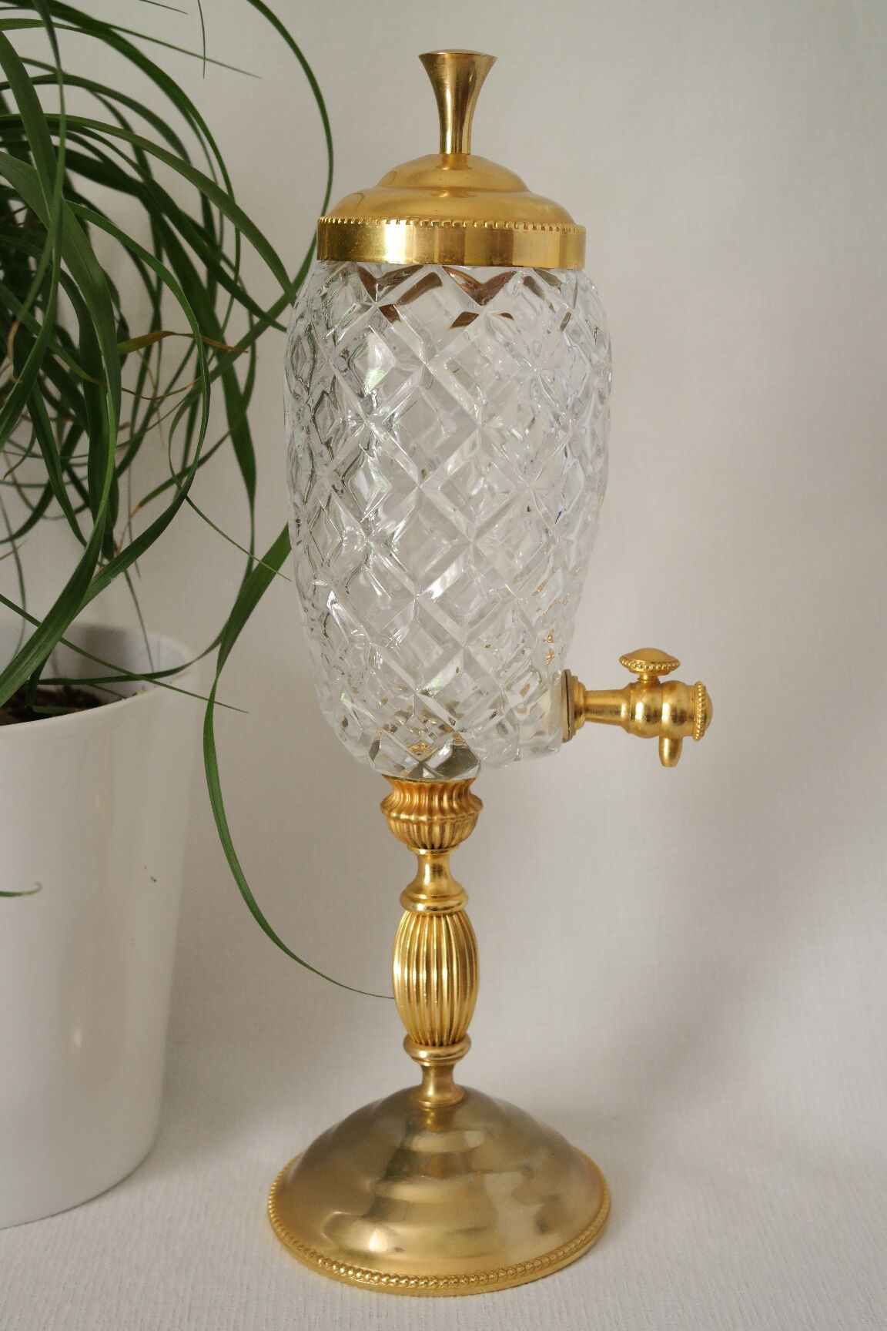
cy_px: 666
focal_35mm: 53
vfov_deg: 37.5
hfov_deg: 25.5
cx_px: 444
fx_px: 1959
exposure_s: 1/30
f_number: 5.6
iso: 800
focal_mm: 35
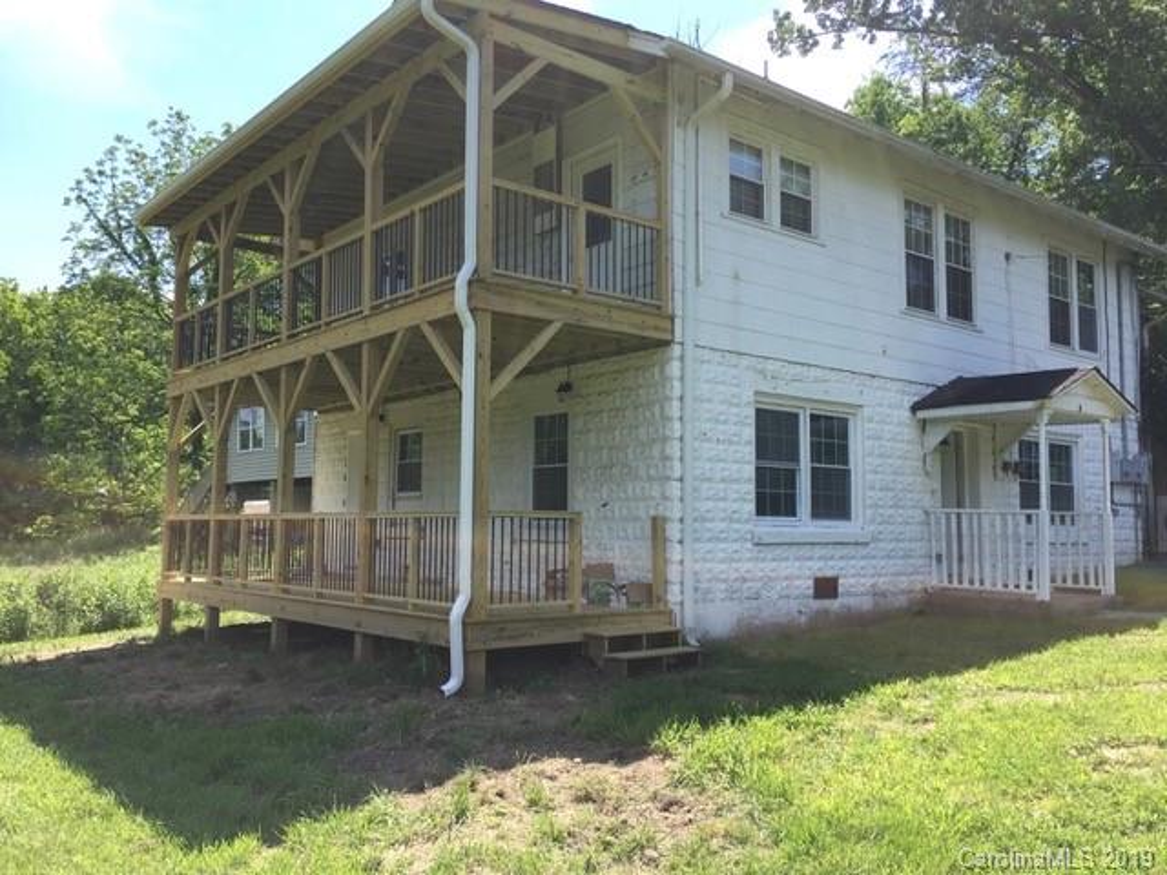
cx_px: 584
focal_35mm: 29
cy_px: 438
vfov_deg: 48.2
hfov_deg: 61.7
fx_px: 978
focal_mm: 4.15
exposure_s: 1/879
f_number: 2.2
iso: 32
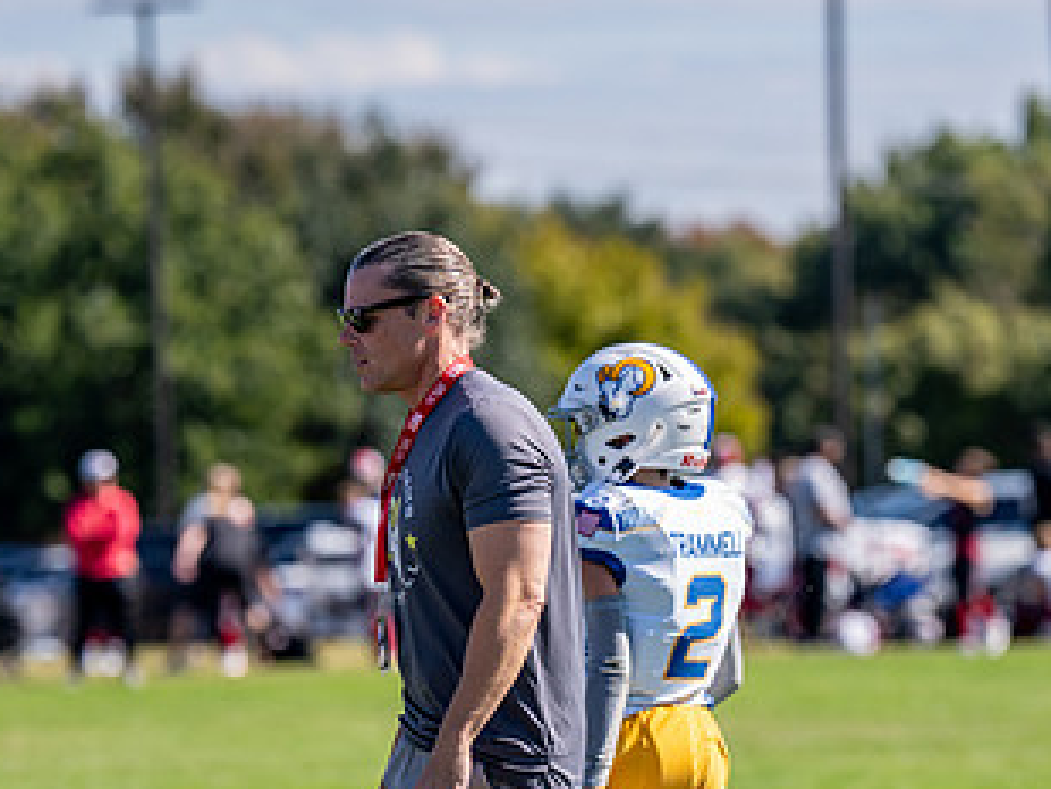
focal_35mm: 341
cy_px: 627
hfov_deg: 5.8
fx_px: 10357
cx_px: 476
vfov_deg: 4.4
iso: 250
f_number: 2.8
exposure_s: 1/3200
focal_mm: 141
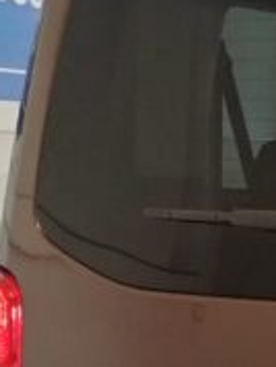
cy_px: 309
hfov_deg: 10.0
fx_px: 1464
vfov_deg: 14.2
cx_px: 552
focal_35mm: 138
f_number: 1.75
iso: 1134
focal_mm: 5.25
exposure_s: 1/100
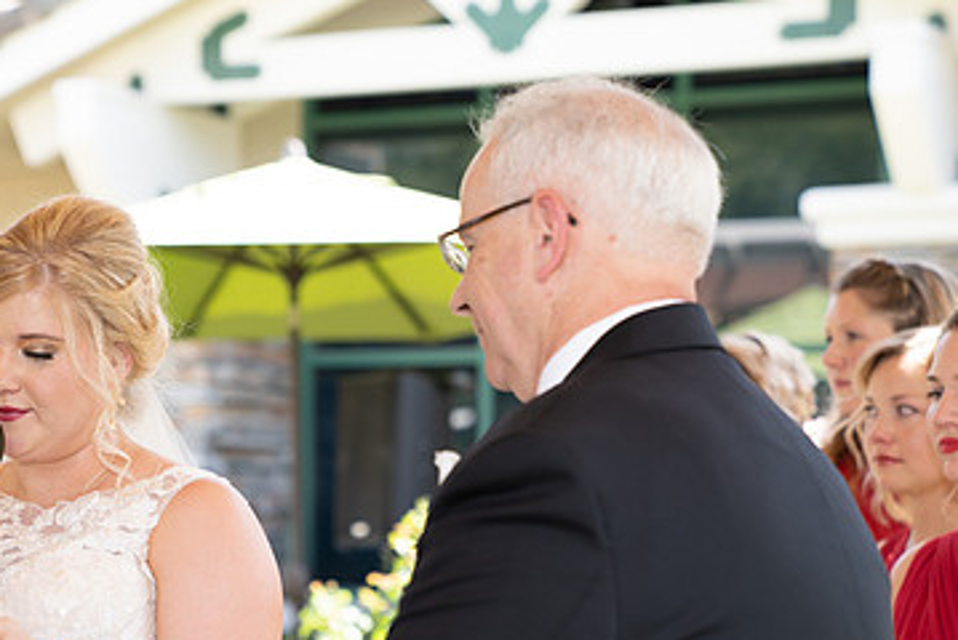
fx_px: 3009
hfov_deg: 18.0
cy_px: 361
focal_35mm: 113
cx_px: 270
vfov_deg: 12.1
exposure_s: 1/250
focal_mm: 70
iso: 200
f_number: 3.2
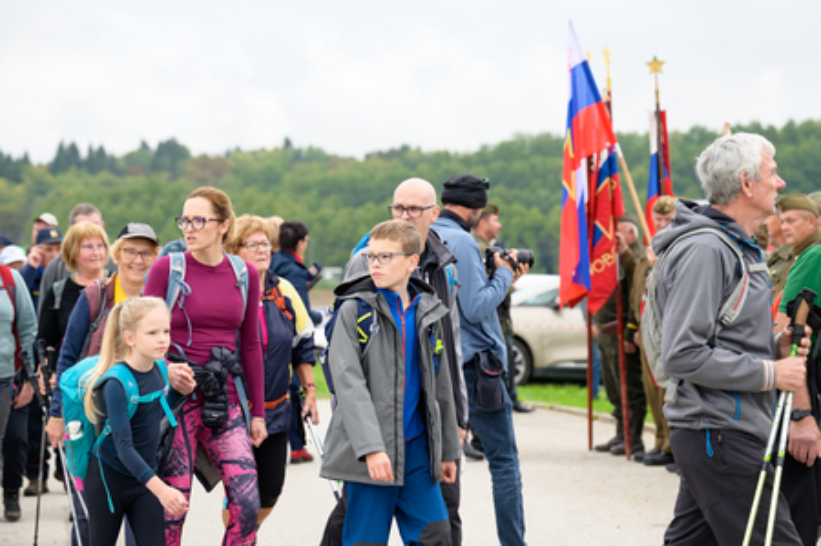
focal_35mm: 93
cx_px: 410
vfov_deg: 14.7
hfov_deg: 21.9
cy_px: 273
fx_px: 2119
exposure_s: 1/1250
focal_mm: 93
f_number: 4
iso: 800
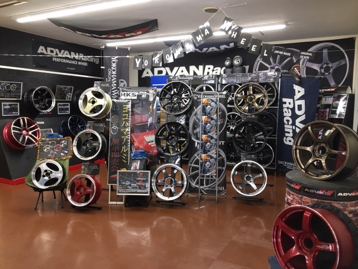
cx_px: 179
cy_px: 134
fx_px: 300
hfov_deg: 61.7
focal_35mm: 29
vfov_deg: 48.2
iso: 40
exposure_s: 1/30
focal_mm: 4.15
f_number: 2.2
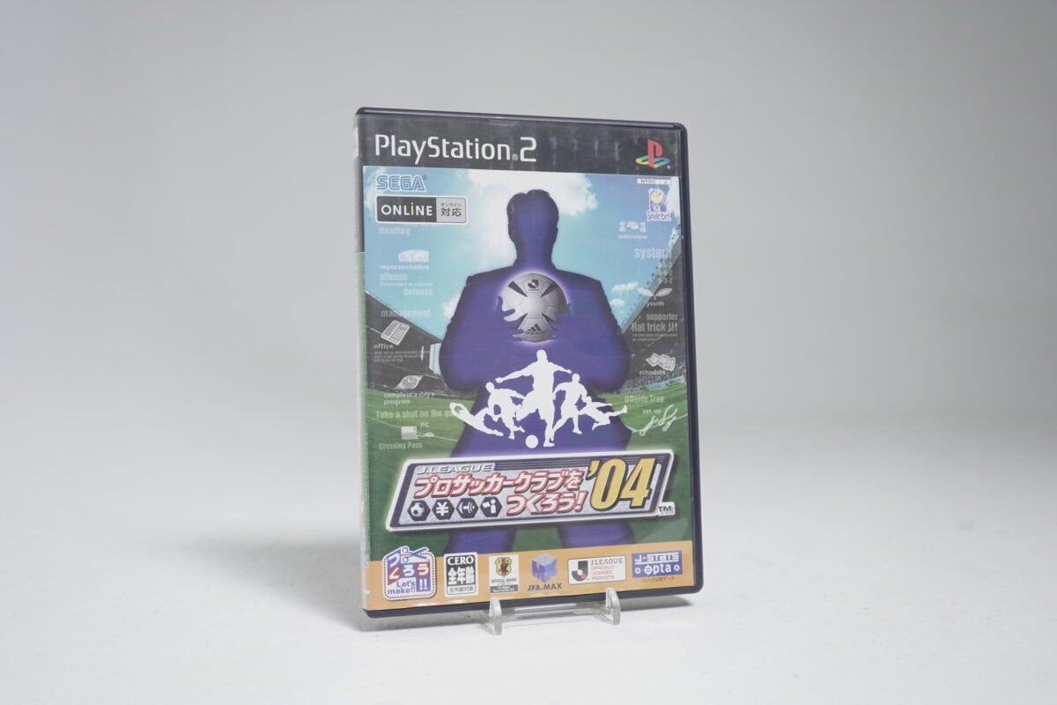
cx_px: 528
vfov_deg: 36.9
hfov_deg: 53.1
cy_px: 352
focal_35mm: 36
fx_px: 1057
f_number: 5.6
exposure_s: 1/25
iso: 640
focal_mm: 36
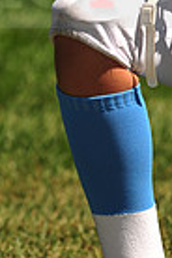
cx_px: 288
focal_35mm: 632
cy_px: -32
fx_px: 4529
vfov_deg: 3.3
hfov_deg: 2.2
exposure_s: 1/1000
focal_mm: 150
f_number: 5
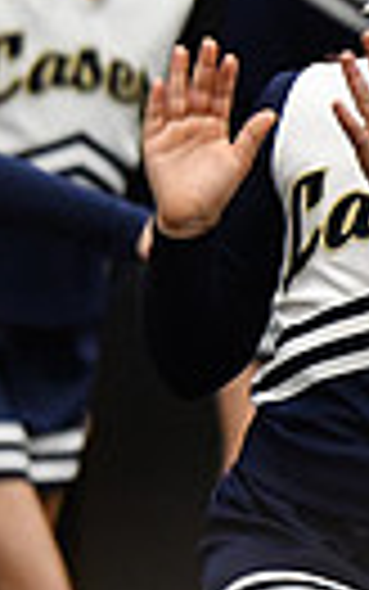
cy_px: 151
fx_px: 20605
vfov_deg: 1.6
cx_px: -734
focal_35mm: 1282
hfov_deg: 1.0
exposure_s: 1/800
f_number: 2.8
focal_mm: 190
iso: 4000
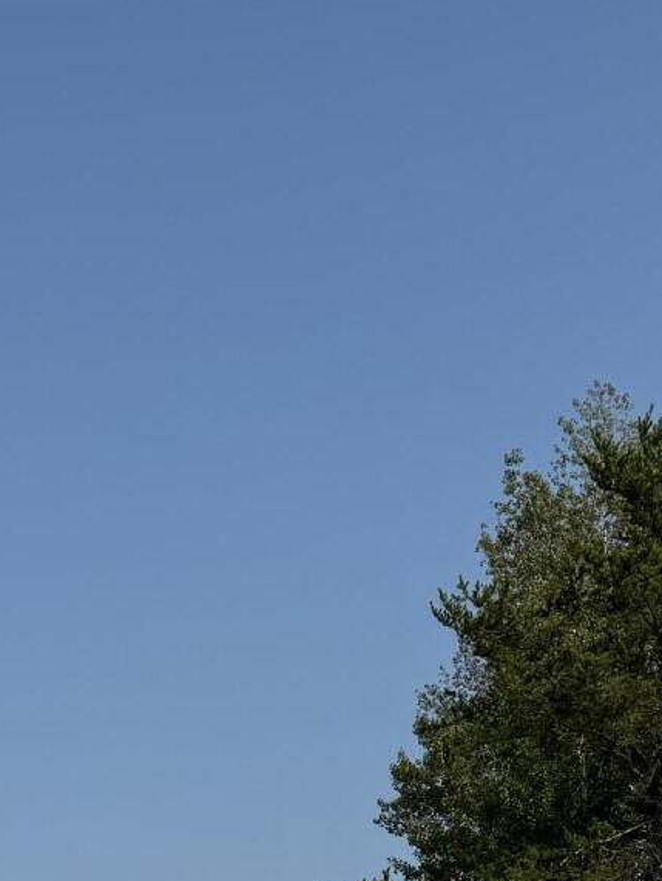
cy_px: 1311
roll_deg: +0.8
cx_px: -60
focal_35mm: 84
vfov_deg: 20.1
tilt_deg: -3.3
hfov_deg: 17.0
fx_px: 2140
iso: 80
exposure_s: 1/7092
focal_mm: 6.76
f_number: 1.78
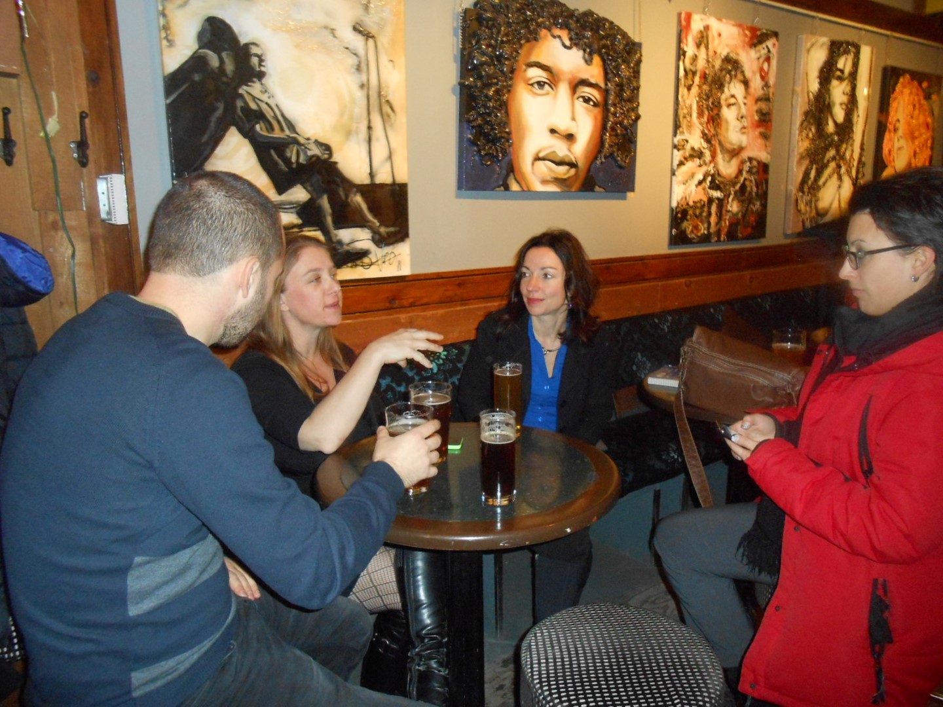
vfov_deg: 53.1
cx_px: 472
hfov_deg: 67.3
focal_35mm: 26
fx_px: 708
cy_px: 354
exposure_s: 1/4
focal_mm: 4.6
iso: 400
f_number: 3.5
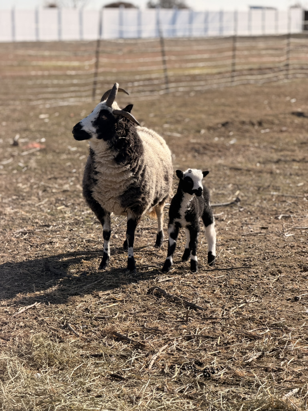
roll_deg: +0.1
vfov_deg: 19.6
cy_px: 206
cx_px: 154
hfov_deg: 14.8
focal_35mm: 100
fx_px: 1186
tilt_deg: -8.8
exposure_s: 1/638
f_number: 2.8
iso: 40
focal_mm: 16.89
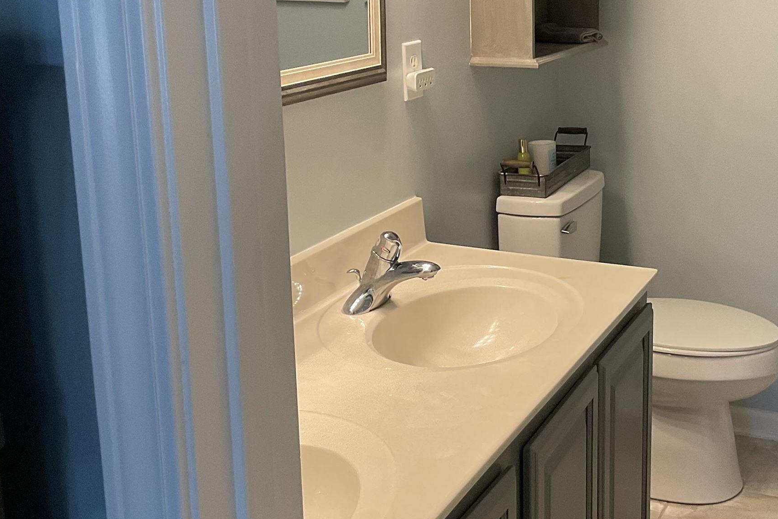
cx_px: 503
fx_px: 1167
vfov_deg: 24.9
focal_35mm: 54
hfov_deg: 36.6
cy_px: 176
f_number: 1.8
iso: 64
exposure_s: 1/60
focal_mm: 3
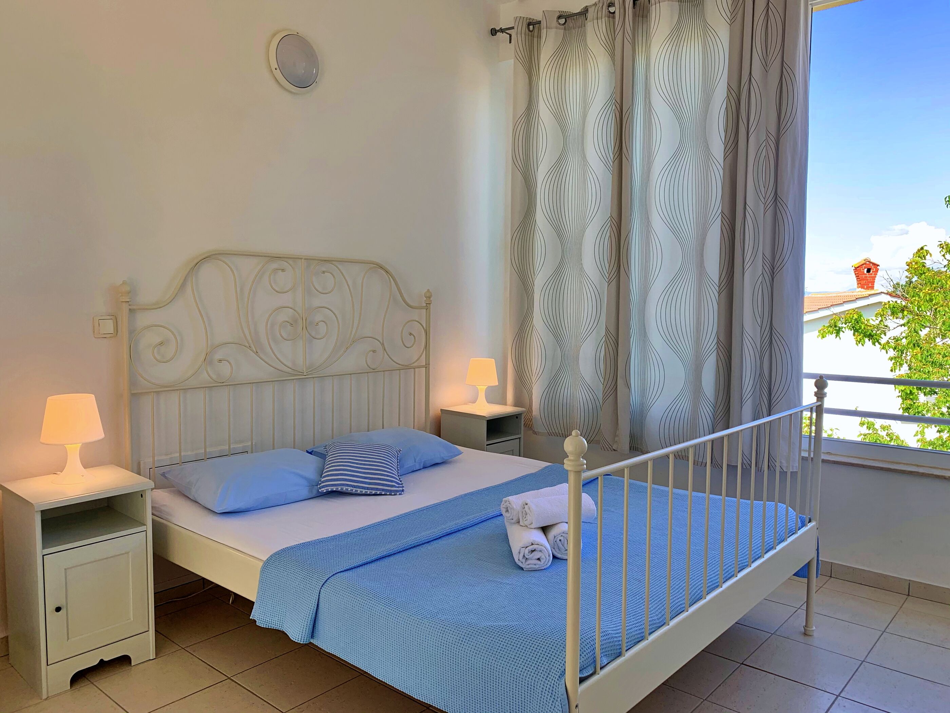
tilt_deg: -3.9
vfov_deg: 53.1
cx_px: 475
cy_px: 356
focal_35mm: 26
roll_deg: -1.3
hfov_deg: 67.3
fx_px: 714
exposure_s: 1/217
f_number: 1.8
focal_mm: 4.25
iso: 25
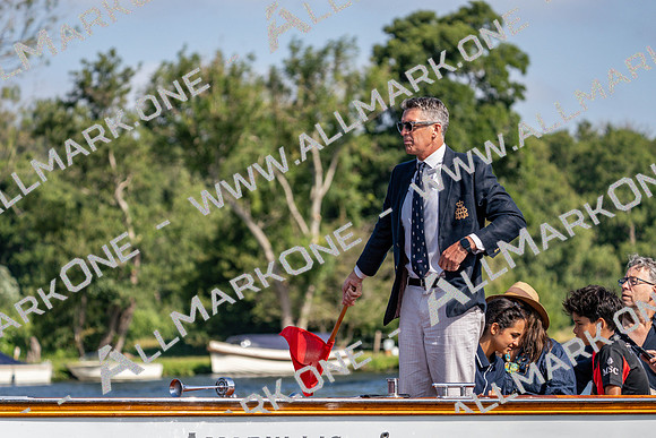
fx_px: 3645
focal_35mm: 200
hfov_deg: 10.3
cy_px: 219
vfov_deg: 6.9
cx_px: 328
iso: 320
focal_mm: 200
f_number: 5.6
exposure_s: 1/1600
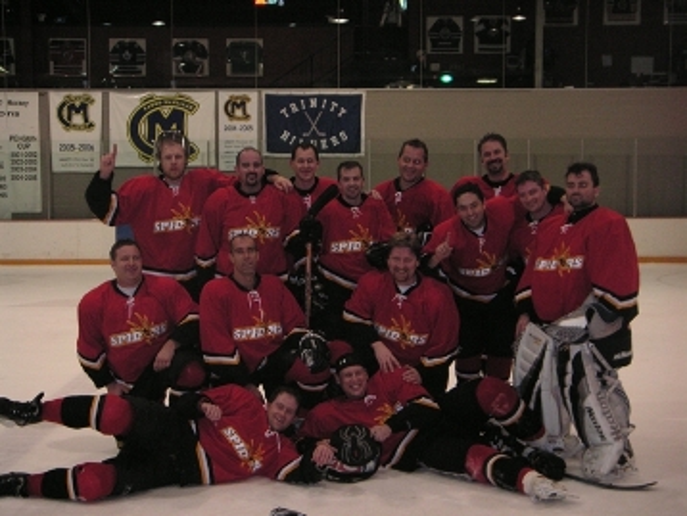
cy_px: 258
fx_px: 1092
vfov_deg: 26.6
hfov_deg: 34.9
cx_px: 344
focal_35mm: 55
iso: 160
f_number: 3.7
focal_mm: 9.1
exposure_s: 1/60
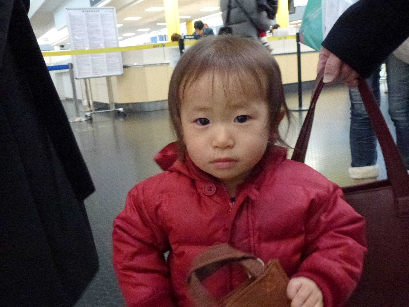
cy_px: 154
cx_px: 204
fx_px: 354
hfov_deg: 60.0
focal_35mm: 30
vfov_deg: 46.8
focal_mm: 5.4
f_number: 3.5
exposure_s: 1/50
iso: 800
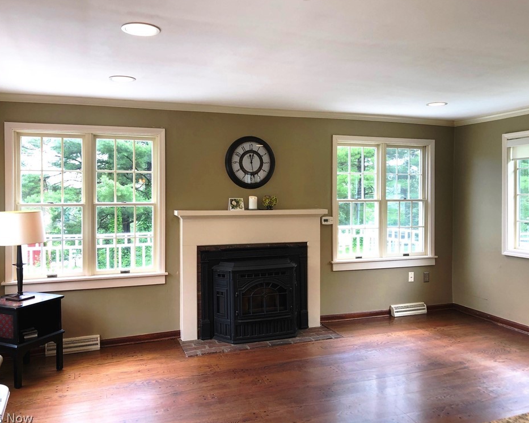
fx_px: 470
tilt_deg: -1.3
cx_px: 264
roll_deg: -0.1
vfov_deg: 48.5
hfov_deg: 58.8
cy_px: 210
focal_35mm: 30
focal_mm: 3.99
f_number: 1.8
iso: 25
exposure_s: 1/40
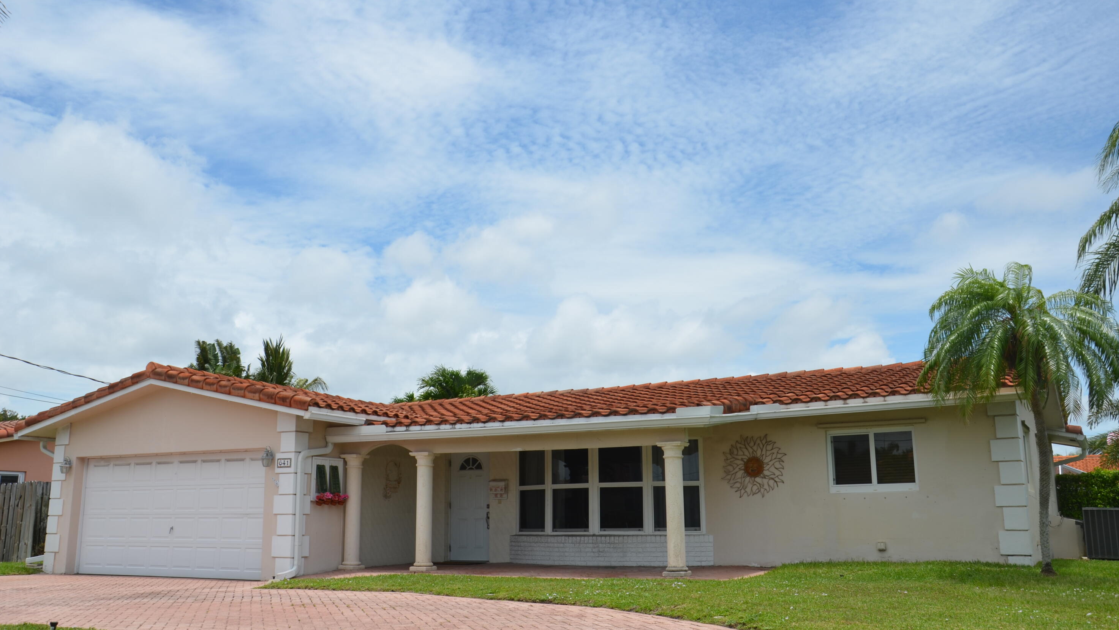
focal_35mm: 34
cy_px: 288
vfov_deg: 35.1
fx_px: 995
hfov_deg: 58.7
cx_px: 555
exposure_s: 1/320
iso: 100
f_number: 9
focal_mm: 21
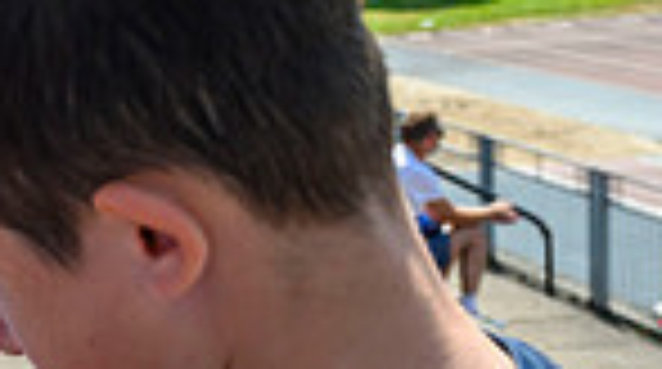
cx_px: -545
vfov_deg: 10.7
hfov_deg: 16.1
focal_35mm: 112
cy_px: 146
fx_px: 1962
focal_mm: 27
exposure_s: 1/1000
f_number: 5
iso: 200
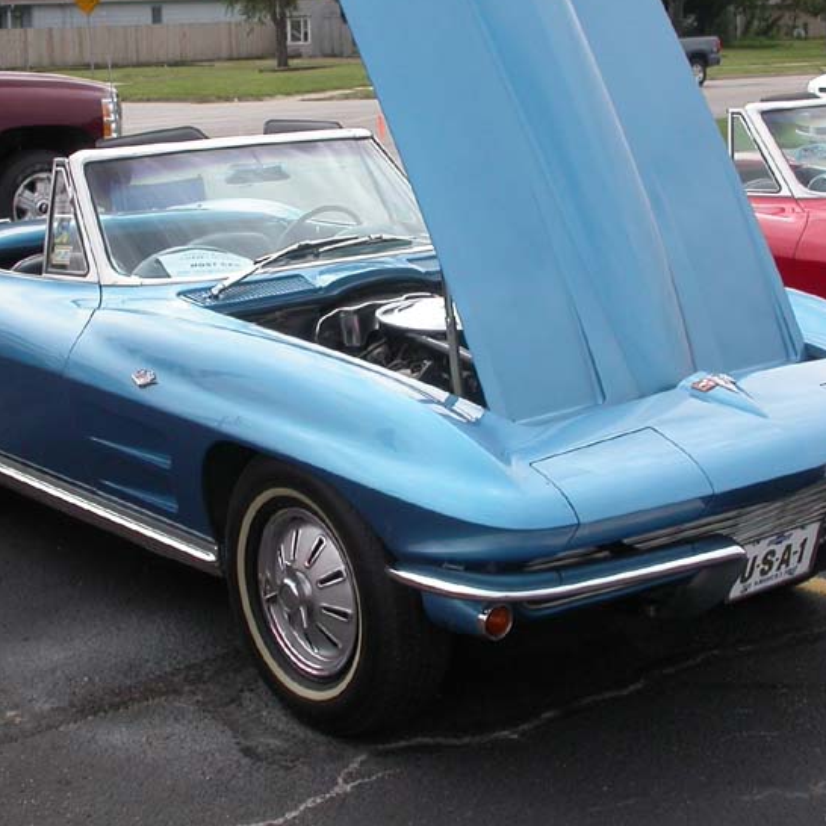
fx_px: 1701
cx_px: 360
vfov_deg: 27.3
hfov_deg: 27.3
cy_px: 343
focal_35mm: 63
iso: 100
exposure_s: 1/290
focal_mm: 7.85
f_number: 6.7
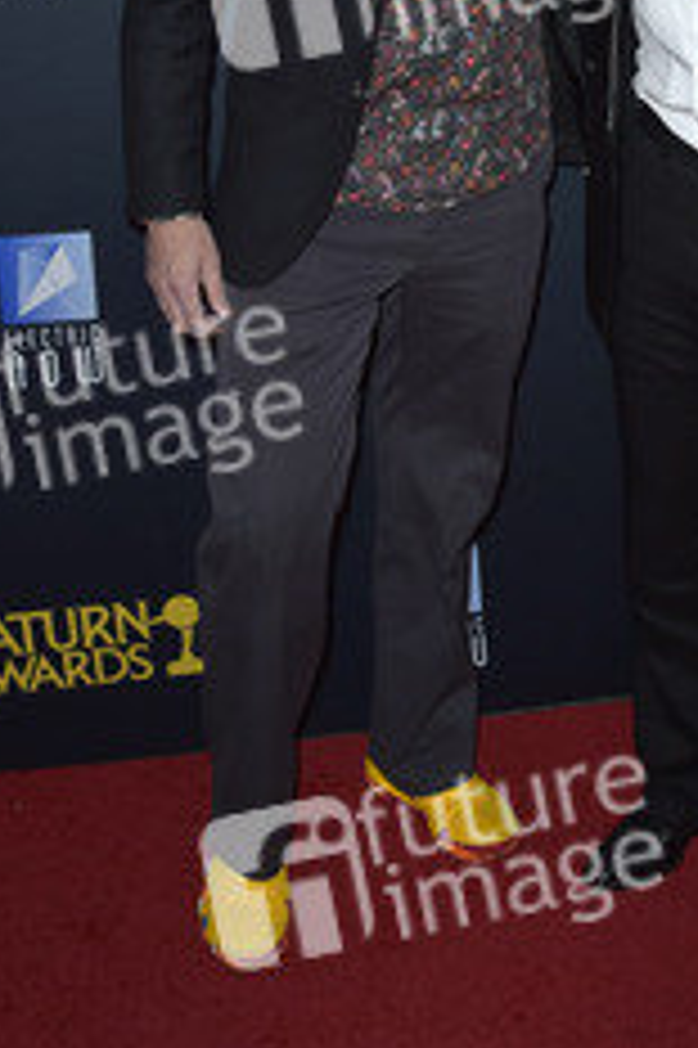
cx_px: 565
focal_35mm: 55
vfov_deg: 35.0
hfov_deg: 24.2
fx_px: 1602
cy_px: 189
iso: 250
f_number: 6.3
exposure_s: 1/250
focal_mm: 32
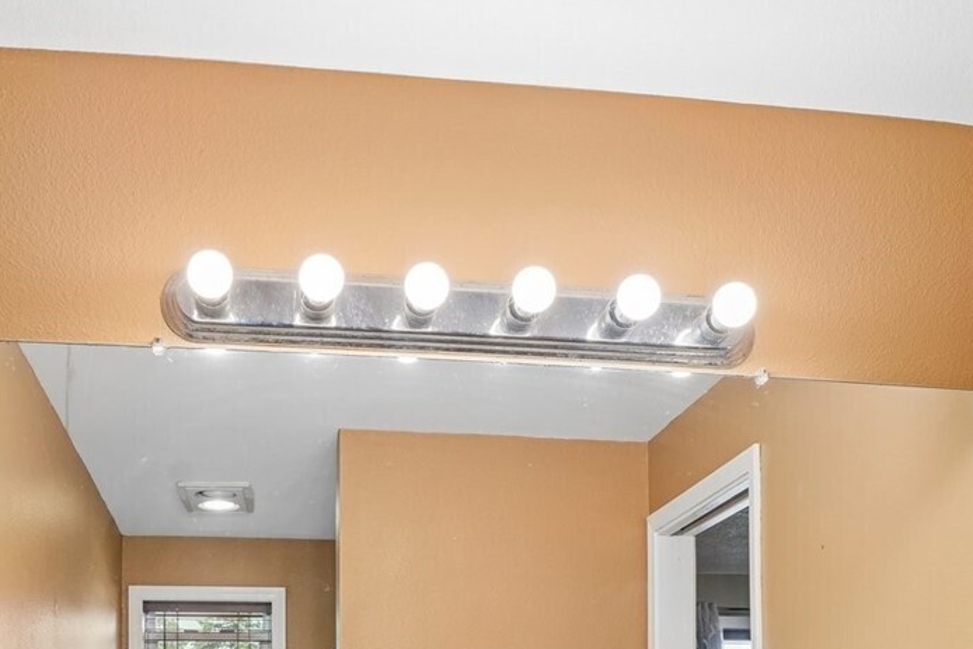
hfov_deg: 44.3
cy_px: 767
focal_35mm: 44
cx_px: 400
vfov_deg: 27.1
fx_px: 1189
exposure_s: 1/20
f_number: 8
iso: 400
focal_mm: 18
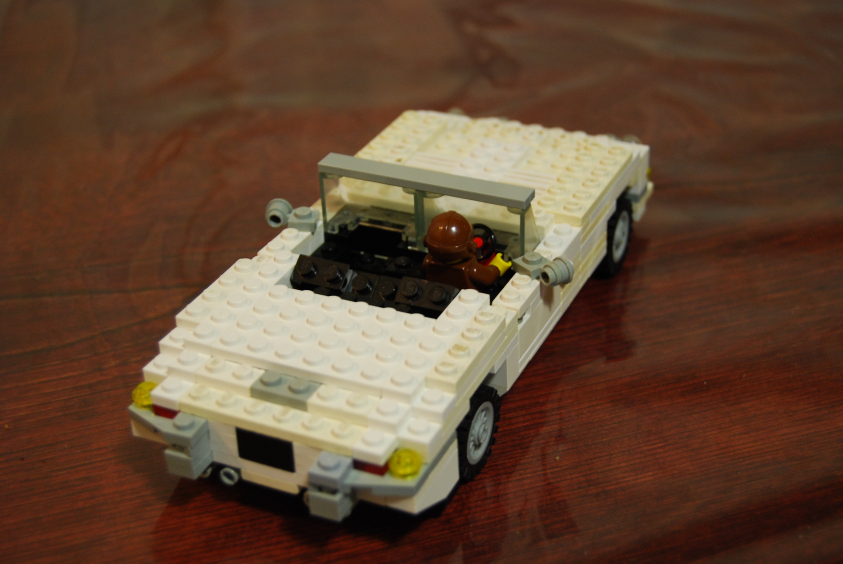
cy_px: 282
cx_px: 422
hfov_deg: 33.4
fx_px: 1407
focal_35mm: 60
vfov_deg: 22.7
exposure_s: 1/6
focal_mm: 40
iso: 400
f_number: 5
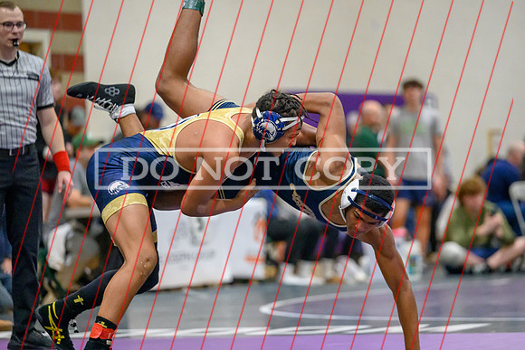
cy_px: 169
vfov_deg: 7.7
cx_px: 288
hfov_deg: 11.5
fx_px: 2600
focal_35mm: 178
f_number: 2.8
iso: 8000
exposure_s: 1/800
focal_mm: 160
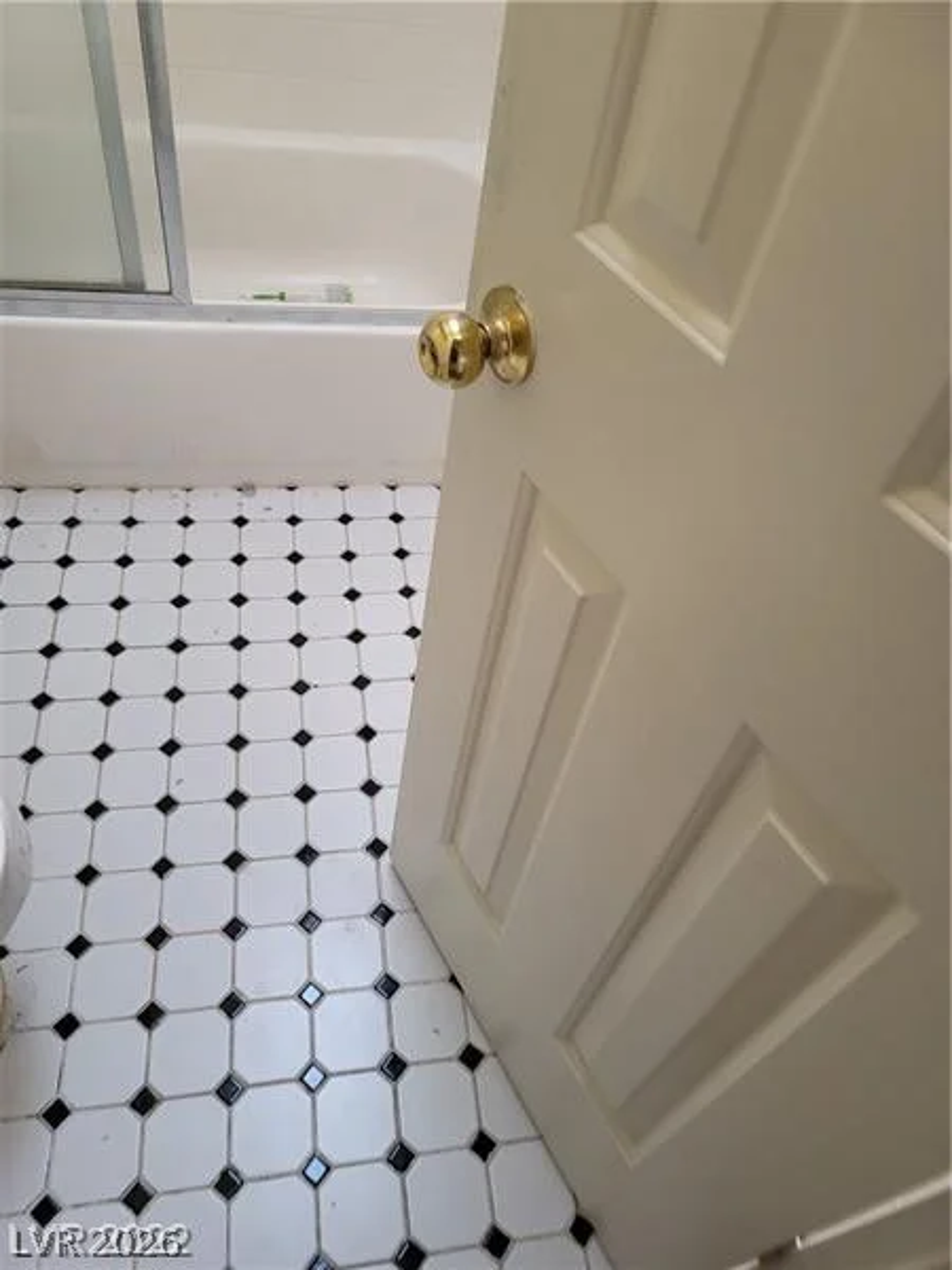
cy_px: 635
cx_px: 476
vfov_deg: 69.4
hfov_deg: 54.9
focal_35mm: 25
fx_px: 917
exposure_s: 1/120
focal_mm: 7
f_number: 1.8
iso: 160
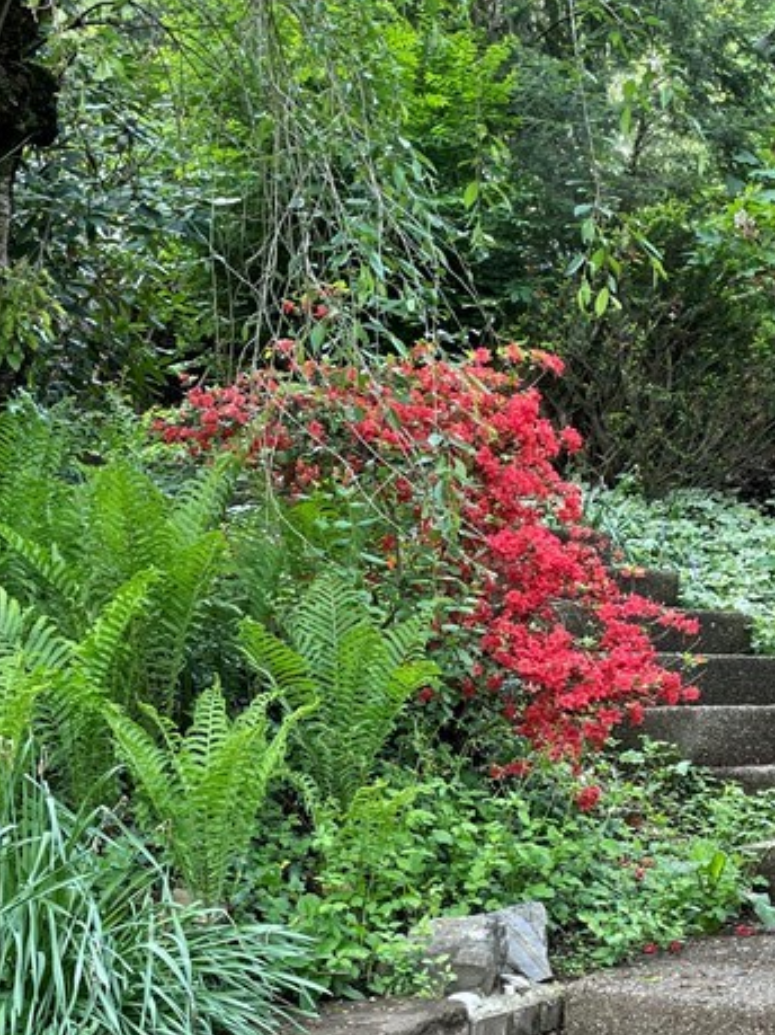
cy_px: 688
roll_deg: +2.9
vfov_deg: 33.0
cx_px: 491
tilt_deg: +3.7
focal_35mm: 58
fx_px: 1732
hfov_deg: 25.1
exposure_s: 1/121
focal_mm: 4.2
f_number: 1.6
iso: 32
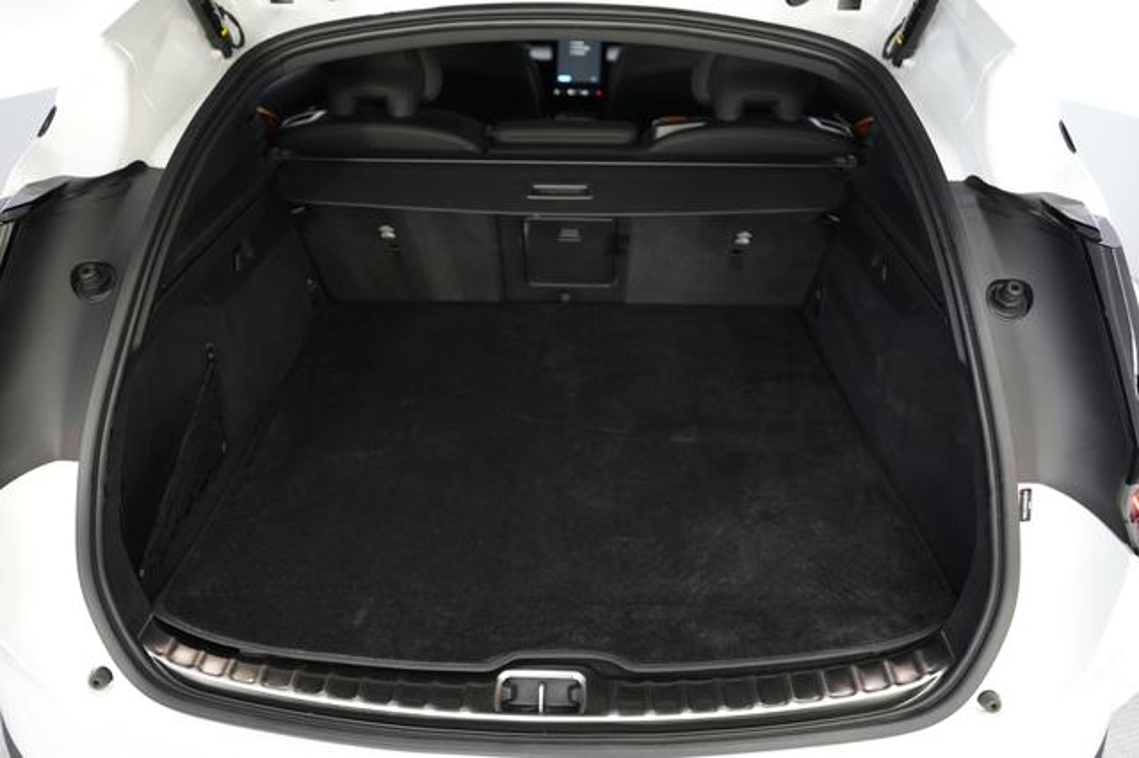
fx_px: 791
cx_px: 570
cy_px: 379
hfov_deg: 71.5
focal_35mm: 25
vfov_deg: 51.2
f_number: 2.8
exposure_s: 1/160
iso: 5000
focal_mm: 25
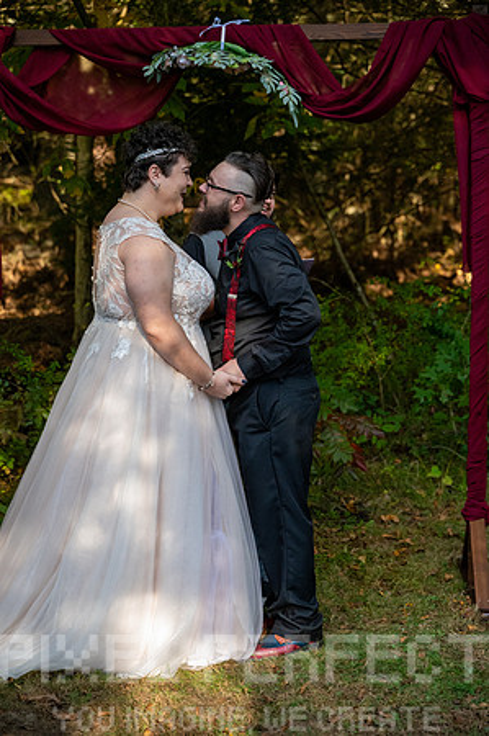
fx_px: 1532
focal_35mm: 75
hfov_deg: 18.1
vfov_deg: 27.0
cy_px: 368
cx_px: 244
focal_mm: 75
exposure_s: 1/6400
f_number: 4
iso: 6400
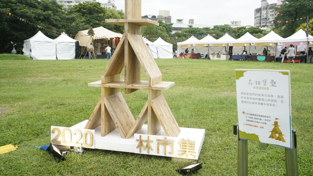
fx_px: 282
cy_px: 74
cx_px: 157
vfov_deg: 34.6
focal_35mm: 34
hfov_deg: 58.0
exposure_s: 1/500
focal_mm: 32
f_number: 9
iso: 1600
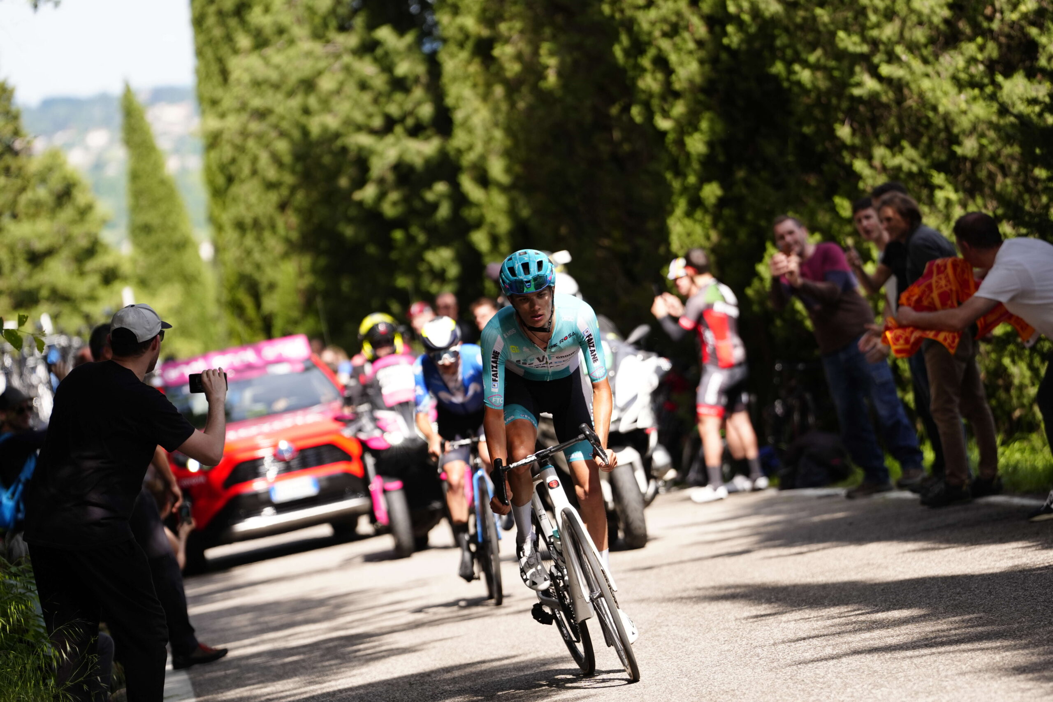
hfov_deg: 10.3
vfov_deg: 6.9
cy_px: 351
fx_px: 5850
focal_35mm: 200
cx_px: 526
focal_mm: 200
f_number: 3.5
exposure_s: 1/2500
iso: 500
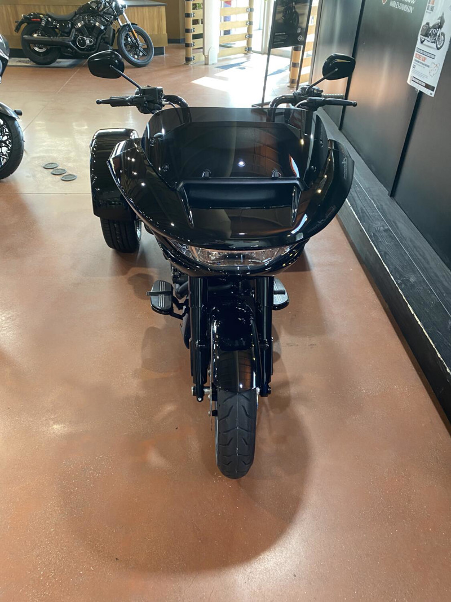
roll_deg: -1.2
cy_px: 301
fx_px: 452
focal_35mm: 26
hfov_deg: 53.1
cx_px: 226
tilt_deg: -36.7
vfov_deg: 67.3
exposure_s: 1/60
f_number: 1.8
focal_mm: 4.25
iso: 160
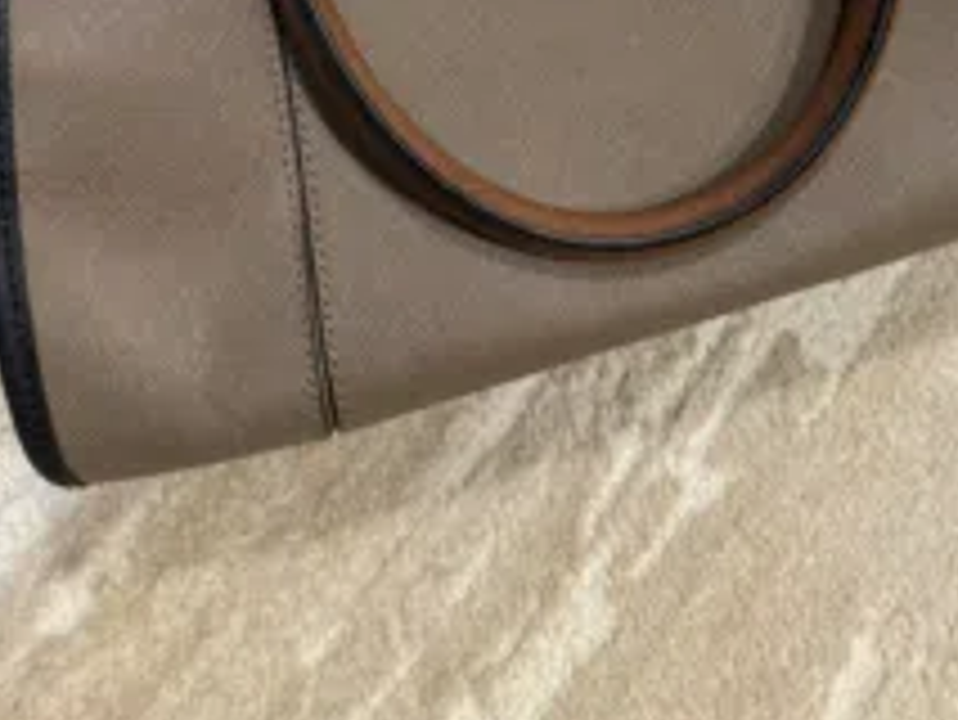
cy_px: -58
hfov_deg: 41.8
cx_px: 580
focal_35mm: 45
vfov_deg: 29.3
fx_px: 1246
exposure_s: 1/50
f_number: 1.78
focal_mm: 6.76
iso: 250
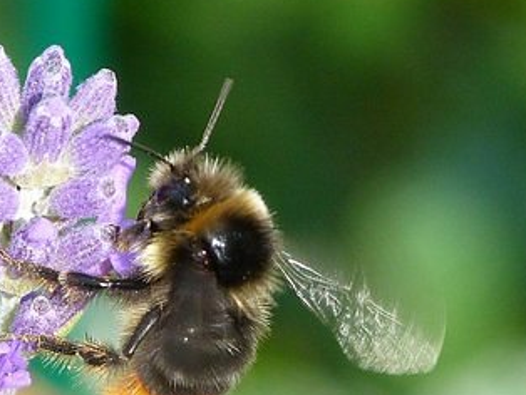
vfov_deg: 0.9
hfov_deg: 1.2
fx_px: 24772
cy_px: 353
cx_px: 122
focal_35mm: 1629
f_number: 5.2
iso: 160
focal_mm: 108
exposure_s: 1/400
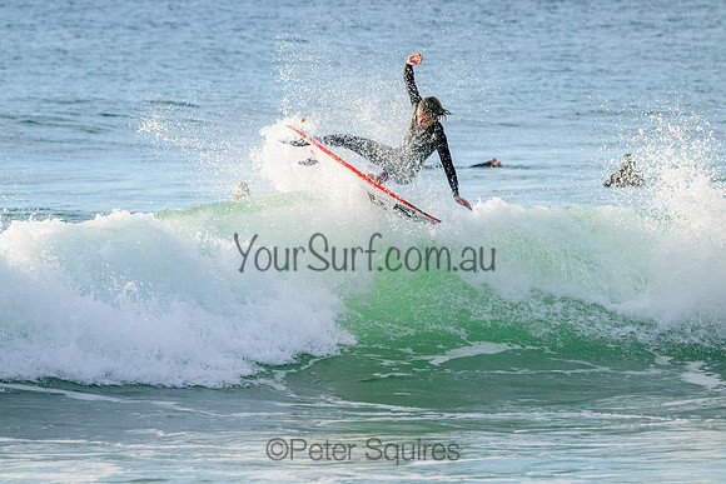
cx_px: 363
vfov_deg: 3.0
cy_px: 242
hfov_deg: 4.5
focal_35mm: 460
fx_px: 9278
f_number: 11
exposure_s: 1/1250
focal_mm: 460
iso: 4000
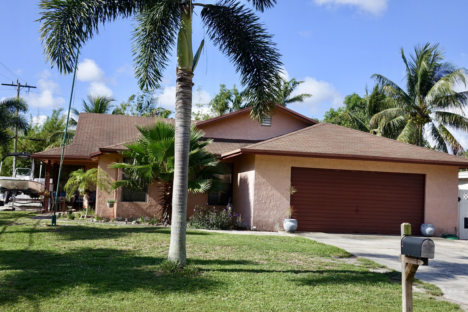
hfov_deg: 41.1
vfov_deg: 28.1
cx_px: 234
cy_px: 156
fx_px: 624
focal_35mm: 48
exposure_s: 1/800
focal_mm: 17.48
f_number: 4
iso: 125
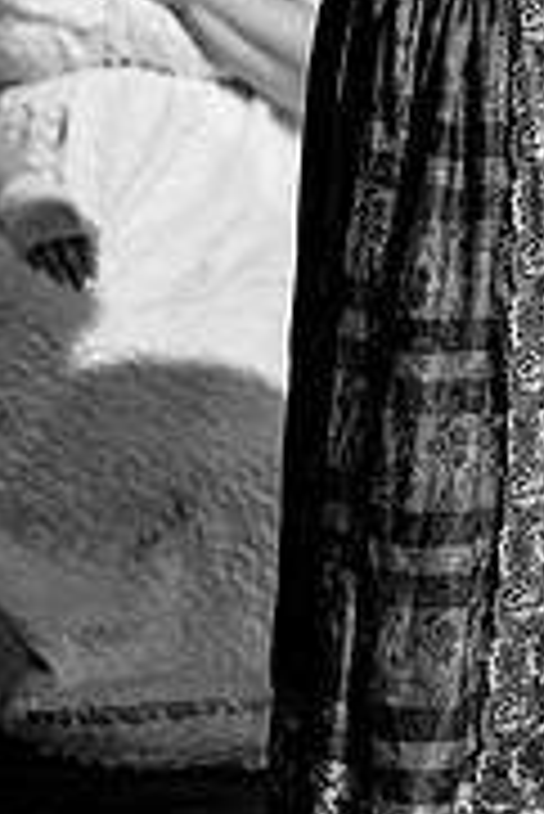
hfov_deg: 6.6
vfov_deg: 9.8
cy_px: -27
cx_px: 522
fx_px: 4728
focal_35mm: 209
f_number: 1.4
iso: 800
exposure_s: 1/250
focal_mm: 56
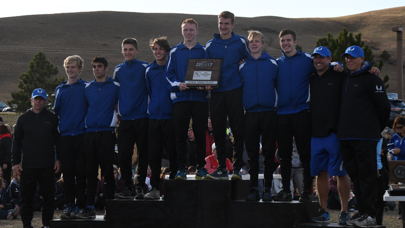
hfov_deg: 21.8
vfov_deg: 12.4
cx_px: 202
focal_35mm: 98
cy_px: 98
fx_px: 1052
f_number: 8
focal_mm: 62
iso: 2500
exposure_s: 1/3200
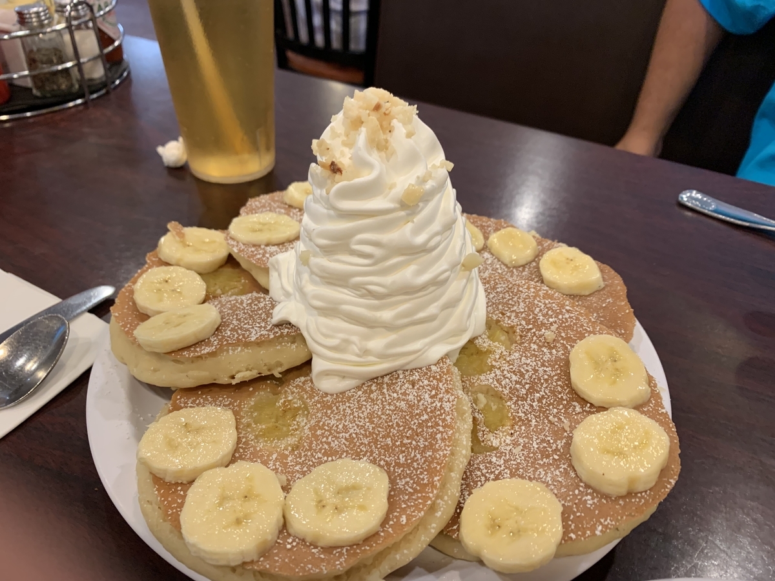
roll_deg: -1.8
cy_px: 290
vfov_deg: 53.1
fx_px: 582
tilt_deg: -38.3
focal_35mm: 26
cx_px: 388
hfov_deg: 67.3
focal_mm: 4.25
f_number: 1.8
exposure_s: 1/50
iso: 160
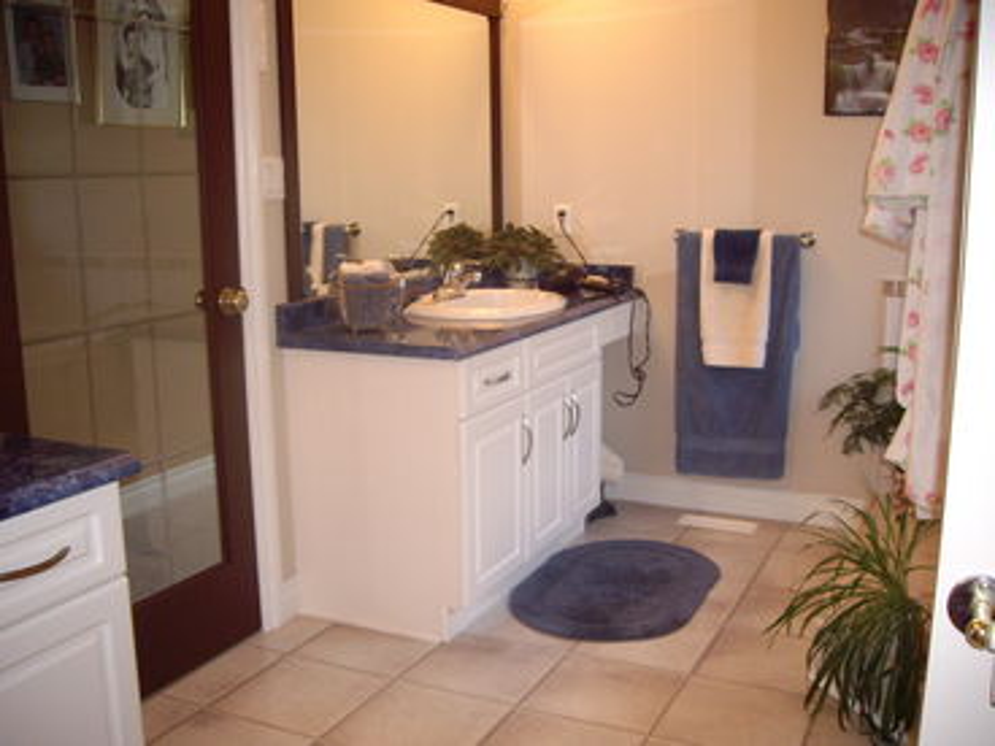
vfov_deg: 37.7
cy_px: 373
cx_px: 498
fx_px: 1092
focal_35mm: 38
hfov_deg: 49.0
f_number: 2.7
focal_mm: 6.2
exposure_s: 1/40
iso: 200
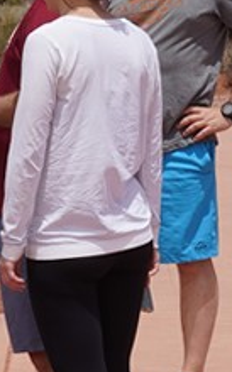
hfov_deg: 4.7
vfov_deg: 7.5
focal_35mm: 278
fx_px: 2820
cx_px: 141
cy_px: 299
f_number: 18
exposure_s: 1/100
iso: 100
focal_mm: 30
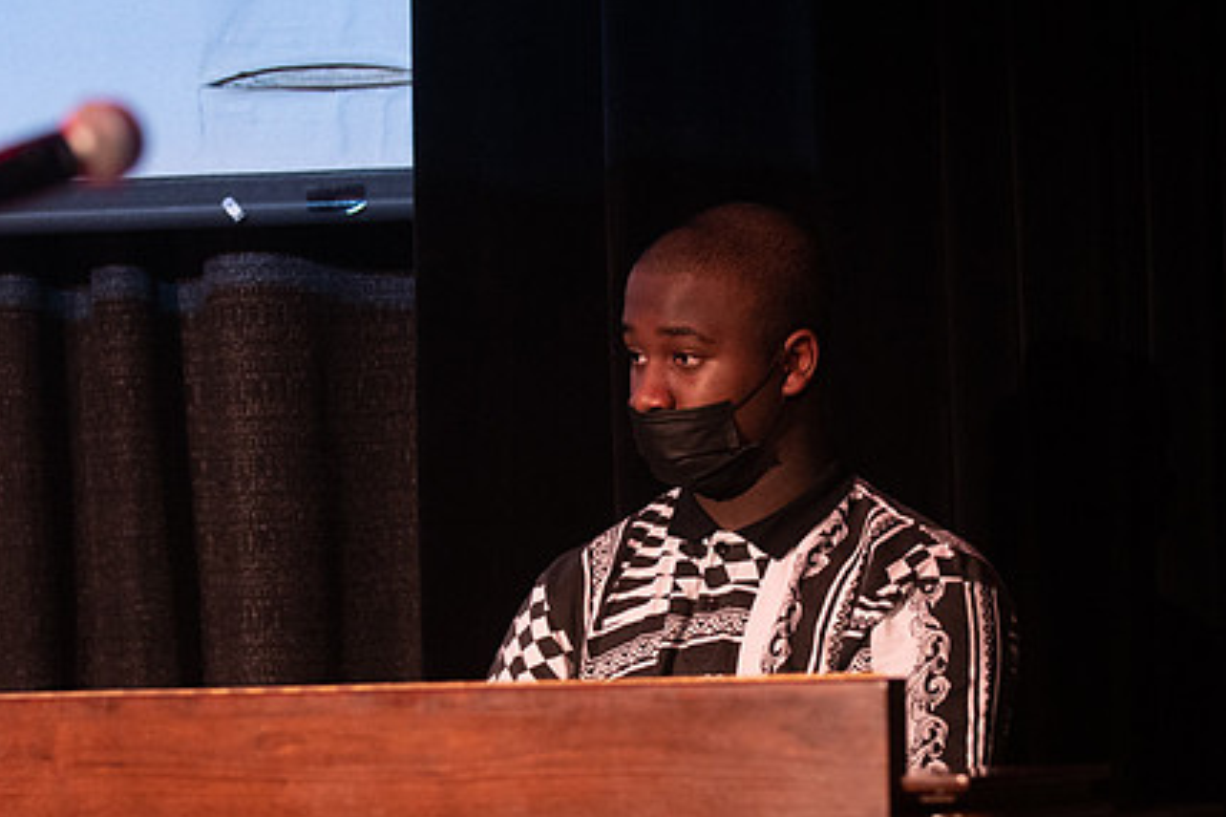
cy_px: 483
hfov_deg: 11.2
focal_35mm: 183
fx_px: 6229
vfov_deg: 7.5
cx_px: 587
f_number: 2.8
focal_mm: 90
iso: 1600
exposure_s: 1/160
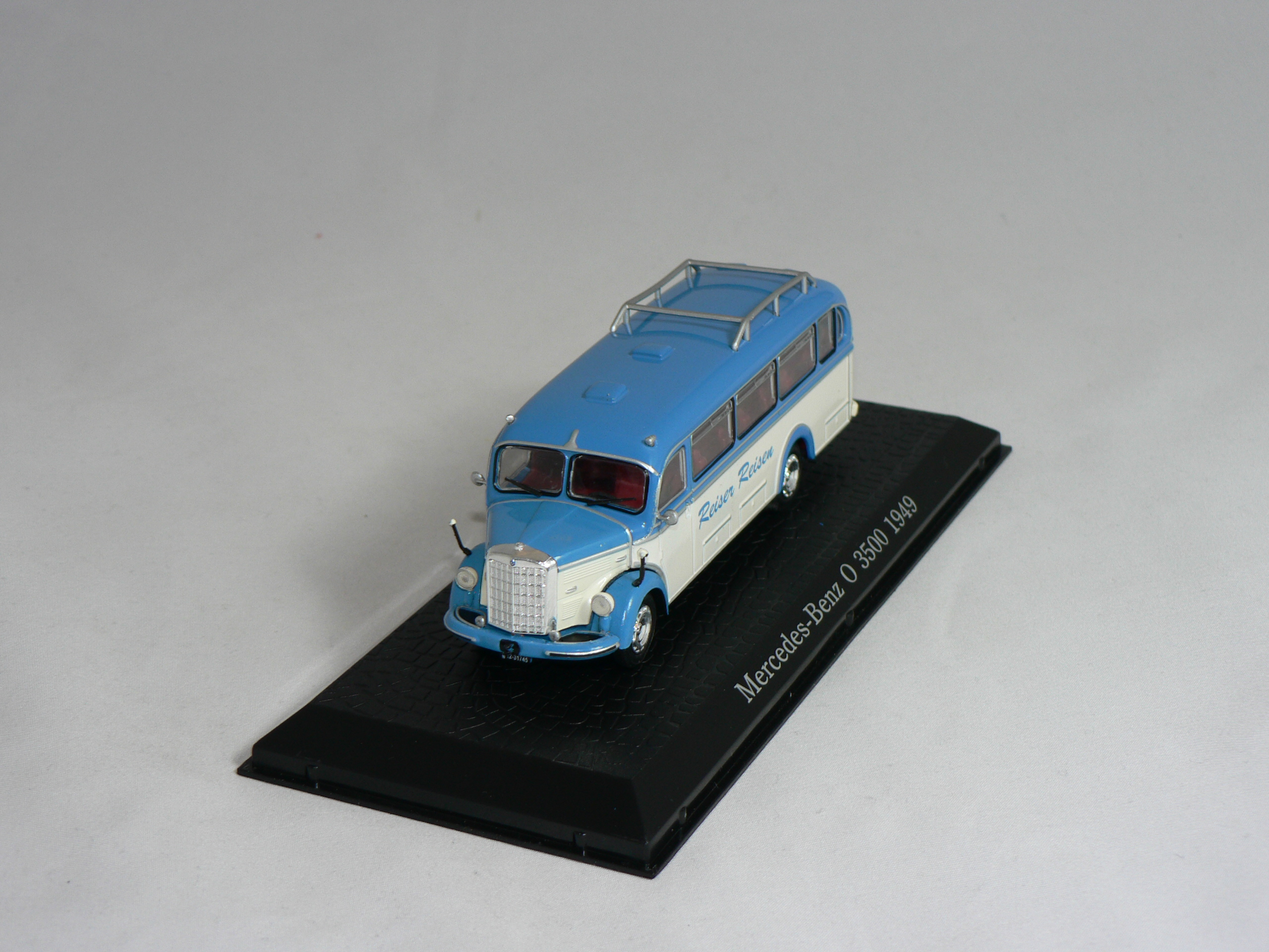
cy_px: 476
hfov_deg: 28.6
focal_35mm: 68
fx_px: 2493
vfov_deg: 21.6
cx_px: 634
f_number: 3.2
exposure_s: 1/60
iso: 80
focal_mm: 11.4
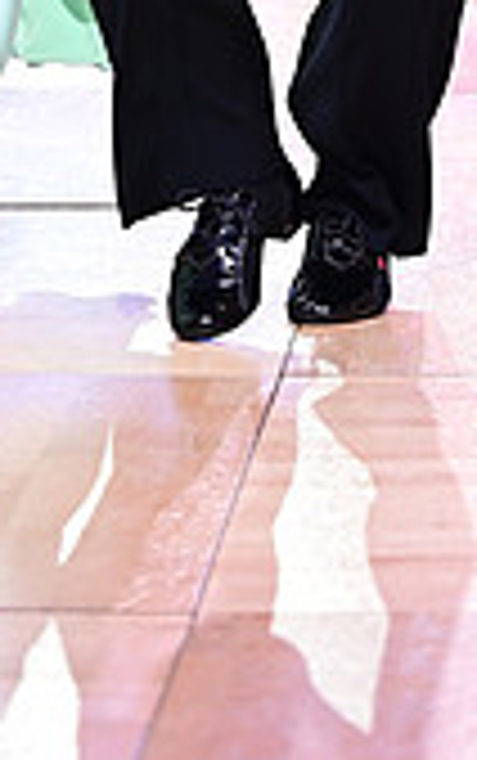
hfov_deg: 4.1
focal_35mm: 318
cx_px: 14
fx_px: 6597
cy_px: -540
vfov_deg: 6.5
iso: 2000
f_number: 2.8
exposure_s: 1/500
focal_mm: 91
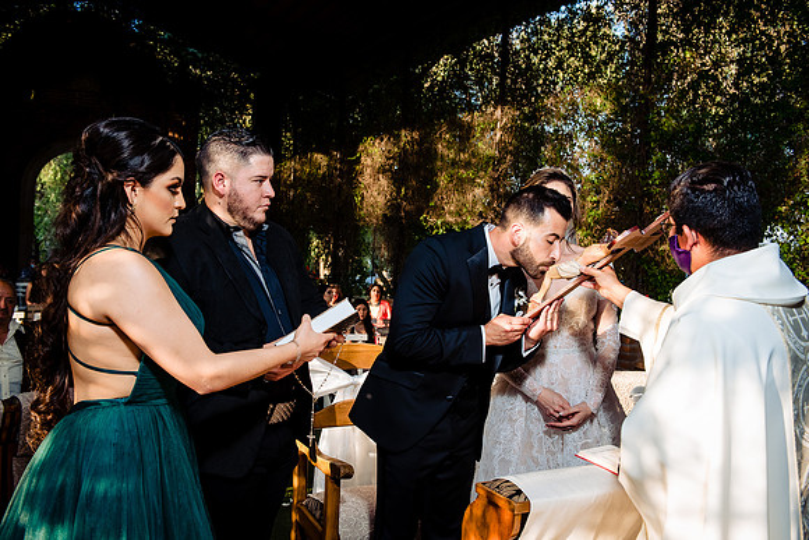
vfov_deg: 38.9
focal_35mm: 34
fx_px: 764
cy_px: 270
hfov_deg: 55.8
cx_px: 404
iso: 800
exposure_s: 1/200
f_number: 6.3
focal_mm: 34
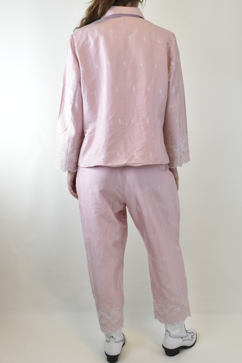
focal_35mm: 34
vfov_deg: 55.1
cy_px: 182
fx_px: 348
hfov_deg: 38.4
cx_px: 121
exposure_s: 1/50
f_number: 11
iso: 1000
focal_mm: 23
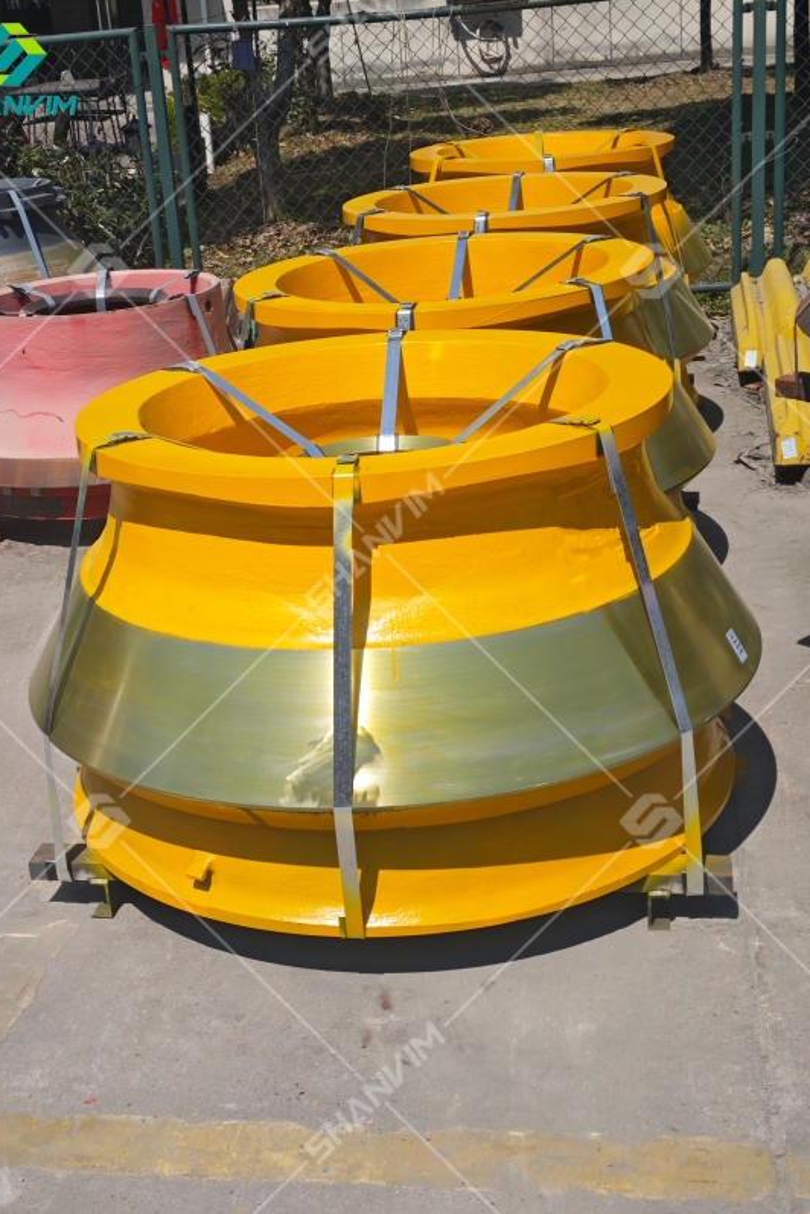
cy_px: 606
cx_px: 365
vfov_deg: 41.1
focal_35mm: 48
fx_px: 1618
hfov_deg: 28.1
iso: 50
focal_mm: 6.55
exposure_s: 1/2315
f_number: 1.6
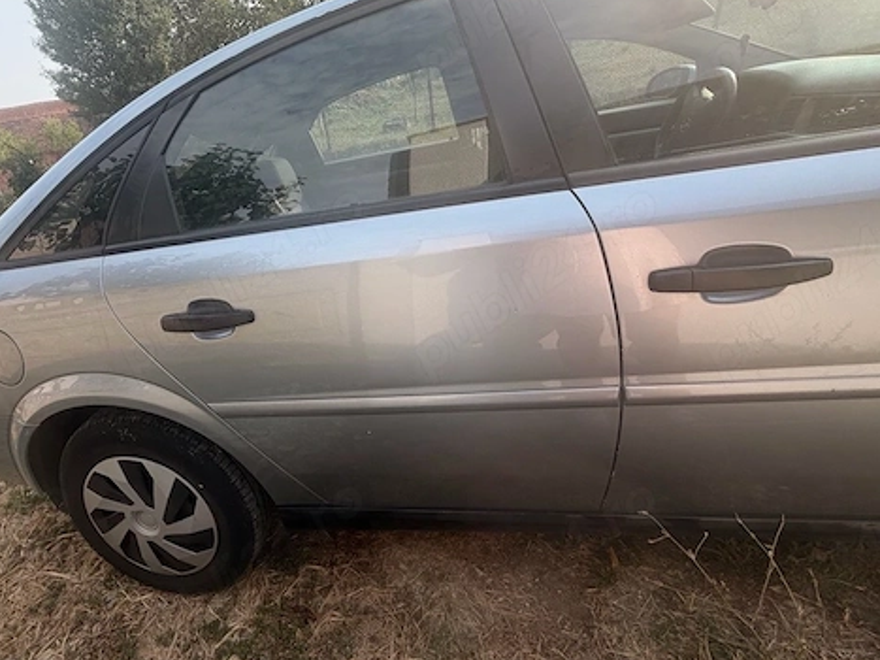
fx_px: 457
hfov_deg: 85.6
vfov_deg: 71.3
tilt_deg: -20.4
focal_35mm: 18
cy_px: 290
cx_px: 317
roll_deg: +11.6
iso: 50
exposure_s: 1/502
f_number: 2.2
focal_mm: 2.22
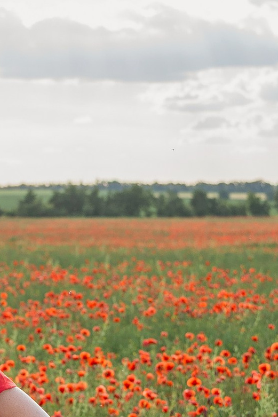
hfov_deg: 7.7
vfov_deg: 11.4
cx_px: -58
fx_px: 2049
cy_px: 484
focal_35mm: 177
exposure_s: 1/800
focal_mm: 36
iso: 125
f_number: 3.2
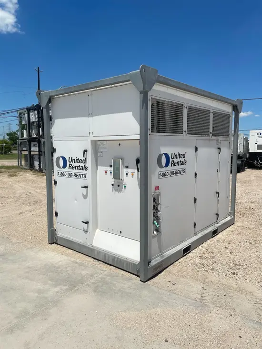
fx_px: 262
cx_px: 131
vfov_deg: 67.3
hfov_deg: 53.1
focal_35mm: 26
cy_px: 174
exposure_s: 1/7813
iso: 32
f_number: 1.6
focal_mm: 4.2
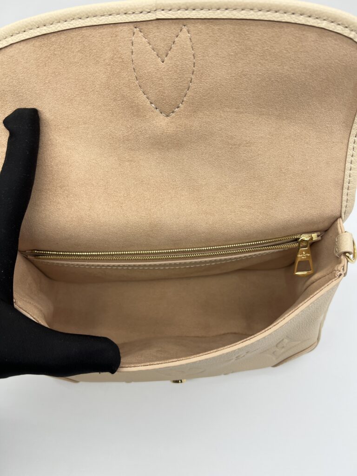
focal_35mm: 26
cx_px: 178
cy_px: 238
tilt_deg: -59.3
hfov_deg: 53.1
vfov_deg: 67.3
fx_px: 358
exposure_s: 1/154
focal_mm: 5.7
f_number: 1.5
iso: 40
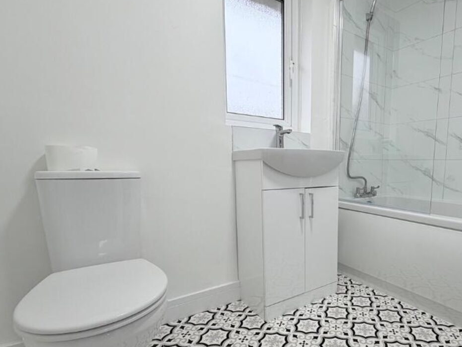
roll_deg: -0.6
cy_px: 198
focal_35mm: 21
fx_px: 280
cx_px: 319
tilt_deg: -7.4
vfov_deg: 63.2
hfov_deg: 75.7
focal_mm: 2.22
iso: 160
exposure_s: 1/100
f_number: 2.2
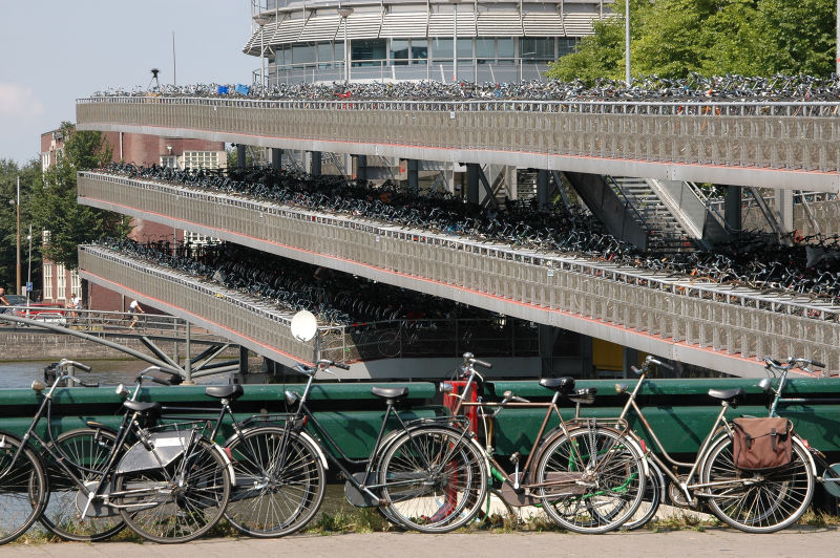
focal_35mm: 142
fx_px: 3322
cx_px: 420
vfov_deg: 9.6
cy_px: 279
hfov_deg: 14.4
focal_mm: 95
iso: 200
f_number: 9
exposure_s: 1/320
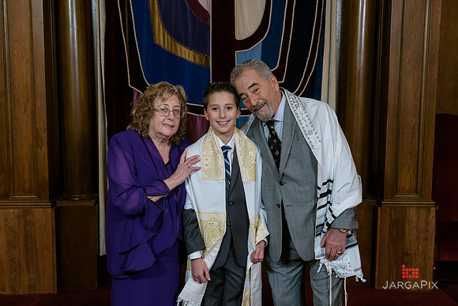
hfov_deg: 44.5
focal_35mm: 44
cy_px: 153
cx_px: 229
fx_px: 560
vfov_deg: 30.5
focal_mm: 44
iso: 1600
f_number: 5.6
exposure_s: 1/125
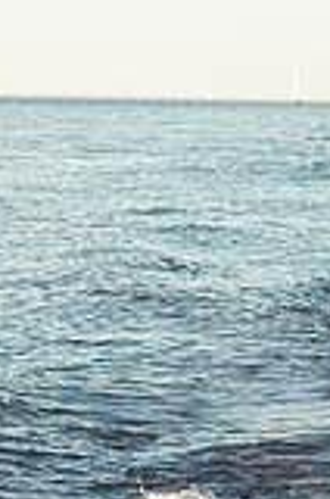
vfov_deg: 9.3
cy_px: 289
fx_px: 3066
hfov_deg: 6.1
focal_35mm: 222
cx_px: 370
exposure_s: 1/500
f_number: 4
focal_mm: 25
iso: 200
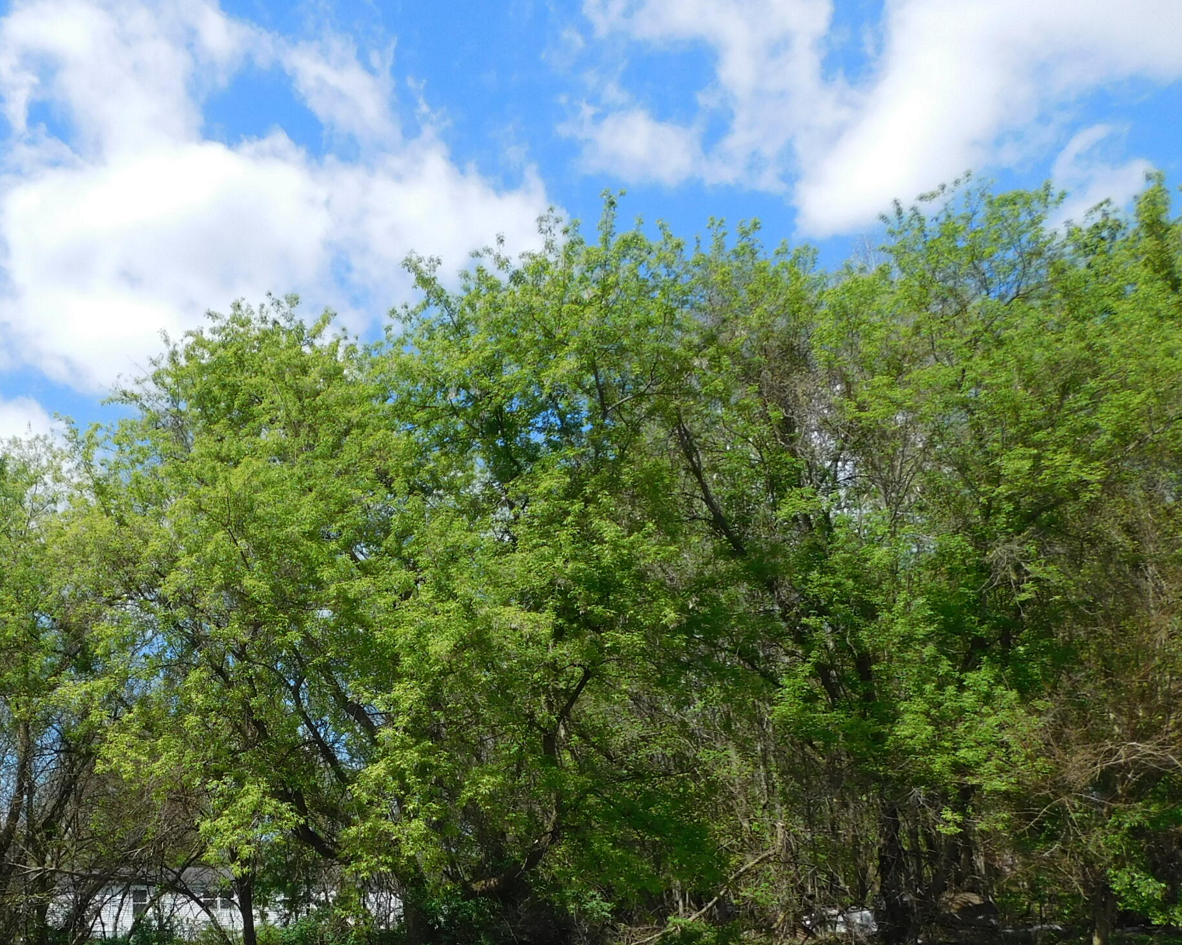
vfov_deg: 39.1
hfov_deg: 46.6
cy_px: 700
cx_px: 245
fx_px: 1294
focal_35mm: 37
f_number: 6
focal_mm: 4
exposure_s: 1/400
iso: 125
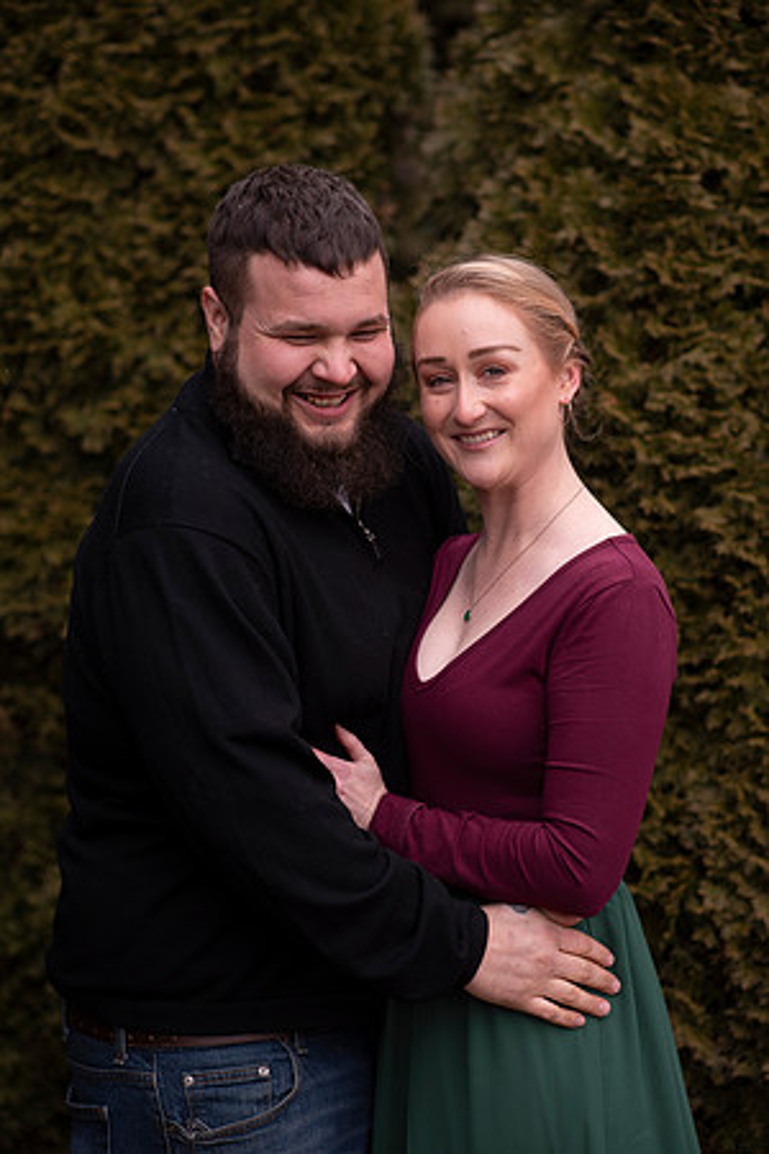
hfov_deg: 16.1
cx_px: 384
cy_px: 577
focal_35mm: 85
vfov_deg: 23.9
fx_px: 2723
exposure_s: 1/125
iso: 100
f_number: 2.5
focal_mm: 85
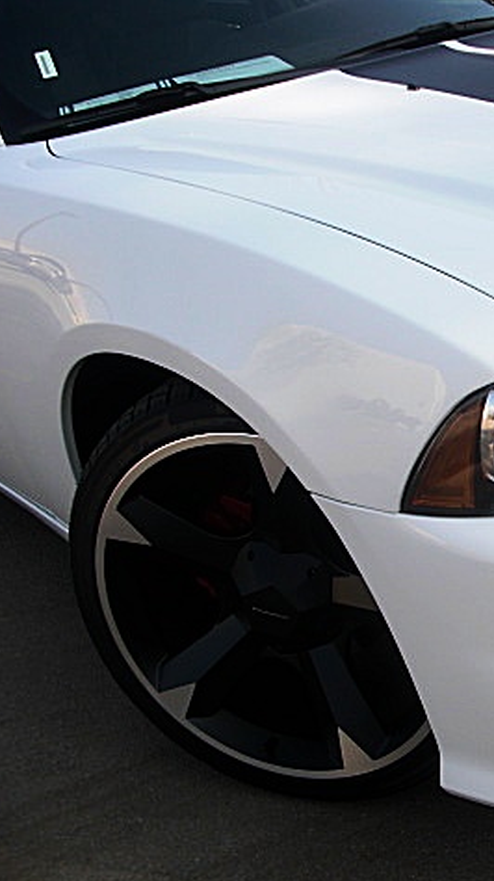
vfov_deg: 39.2
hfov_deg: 21.5
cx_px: 535
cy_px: 444
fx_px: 1236
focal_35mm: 53
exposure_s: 1/500
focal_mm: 6.3
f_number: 2.8
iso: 50
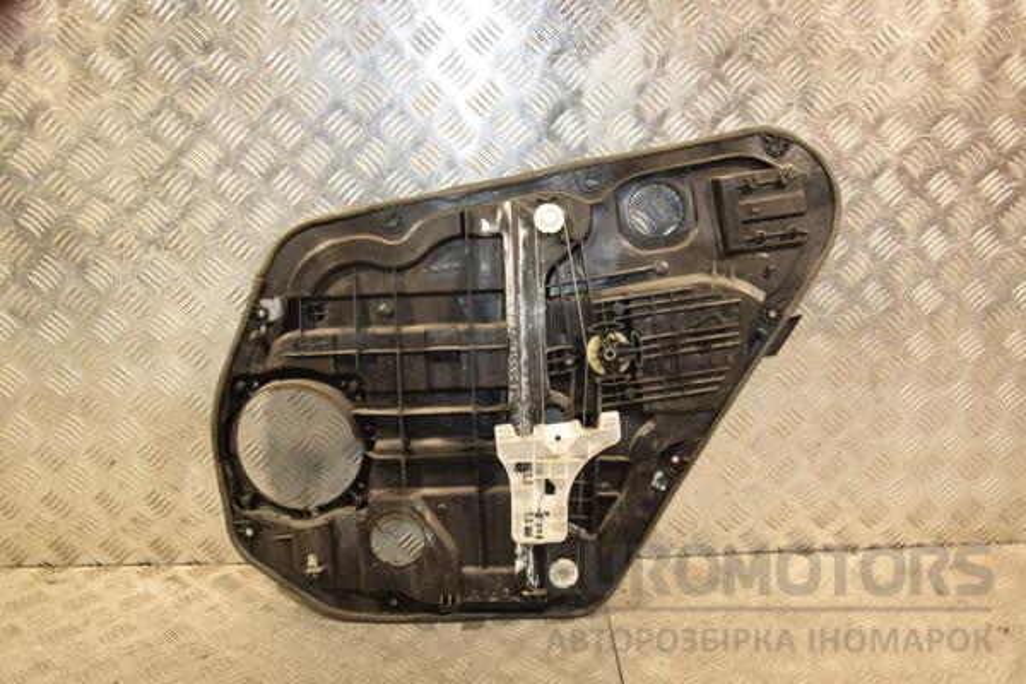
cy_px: 342
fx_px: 940
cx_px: 513
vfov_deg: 40.0
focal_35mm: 33
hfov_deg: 57.2
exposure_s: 1/160
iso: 800
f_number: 5
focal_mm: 22
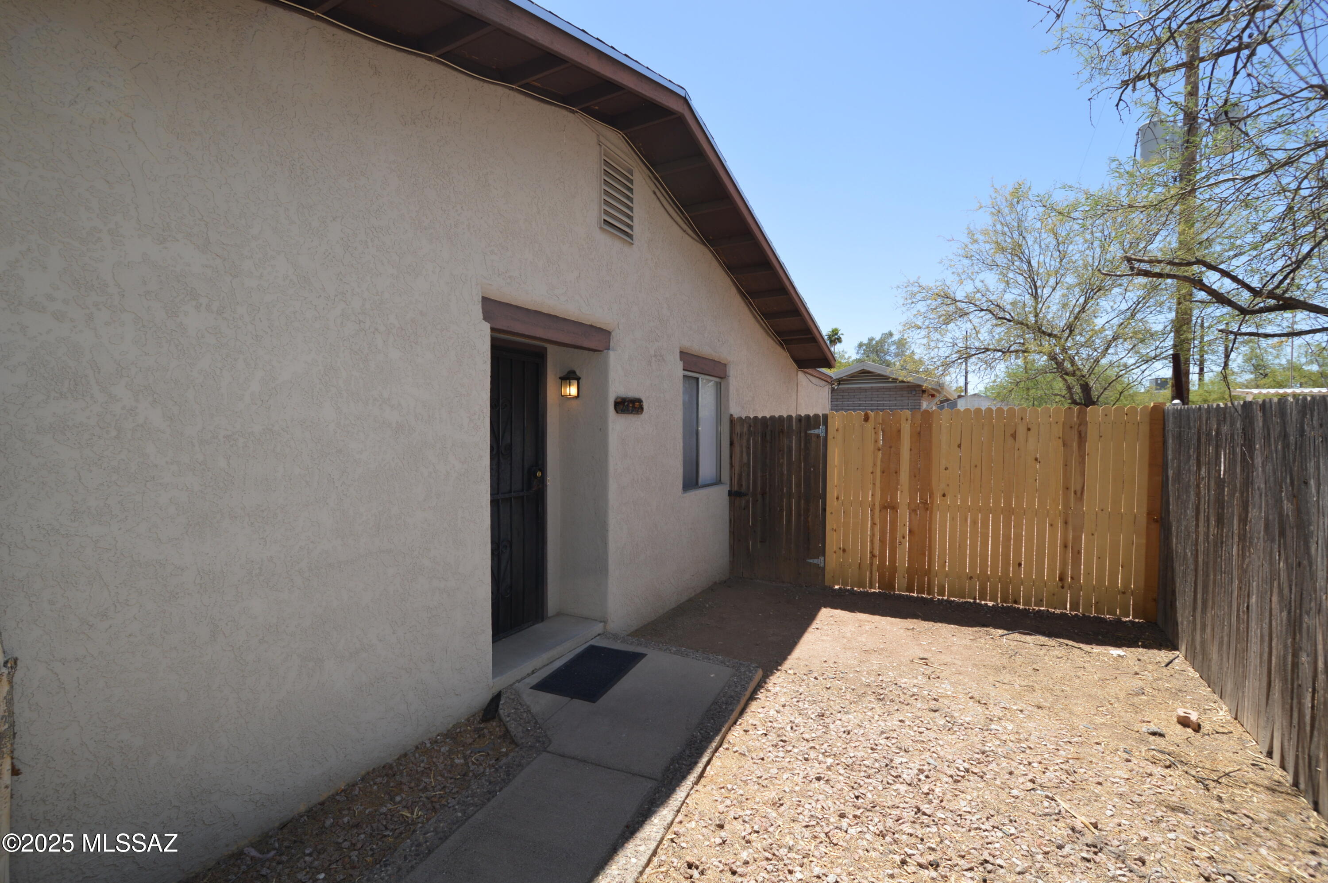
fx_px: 553
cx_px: 664
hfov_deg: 100.4
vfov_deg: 77.2
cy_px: 442
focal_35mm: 15
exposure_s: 1/200
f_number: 6.3
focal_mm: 10
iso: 100
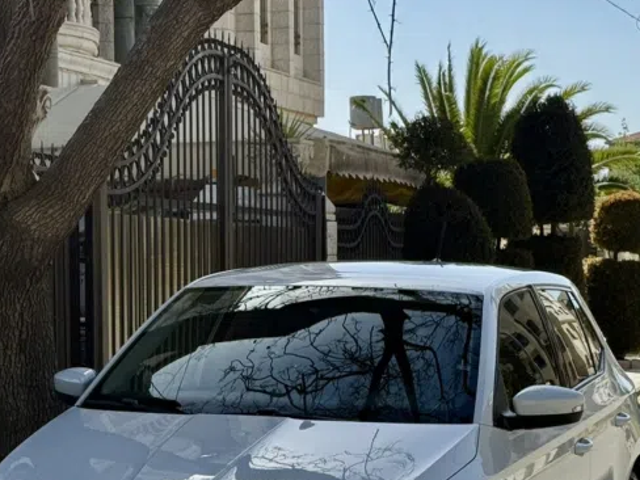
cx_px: 283
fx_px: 1165
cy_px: 311
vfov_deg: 23.2
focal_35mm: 63
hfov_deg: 30.7
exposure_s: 1/3378
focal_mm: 6.76
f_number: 1.78
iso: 64
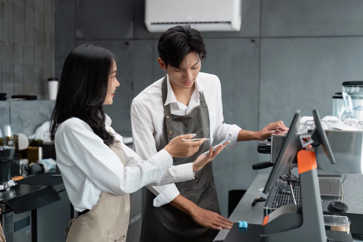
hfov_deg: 39.6
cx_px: 182
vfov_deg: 27.0
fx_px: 504
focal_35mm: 50
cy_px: 121
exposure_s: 1/500
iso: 250
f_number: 2.5
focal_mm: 50
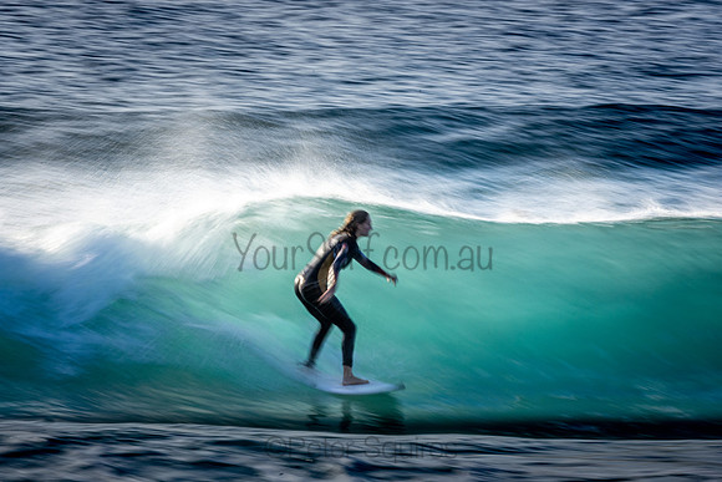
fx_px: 15044
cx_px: 361
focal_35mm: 750
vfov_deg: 1.8
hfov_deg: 2.7
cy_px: 241
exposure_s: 1/20
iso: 125
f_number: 32
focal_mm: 500
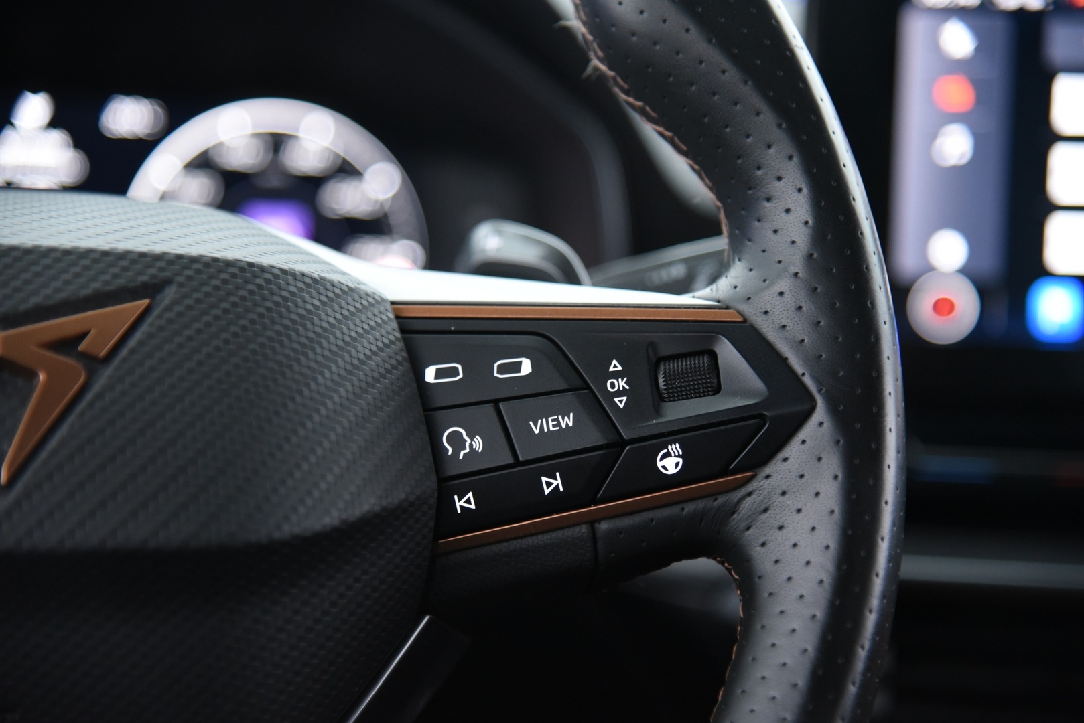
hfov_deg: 19.4
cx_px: 542
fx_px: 3163
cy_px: 362
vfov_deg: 13.1
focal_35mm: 105
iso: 4000
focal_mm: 105
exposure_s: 1/20
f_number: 4
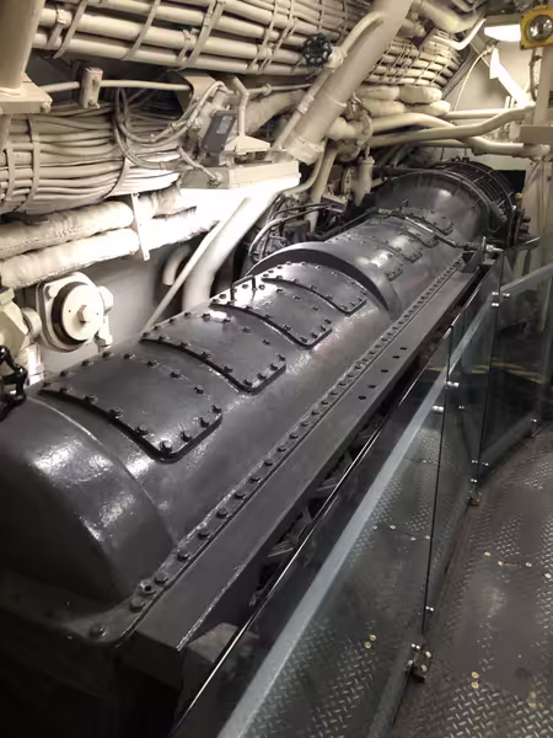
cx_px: 276
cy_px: 369
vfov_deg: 63.4
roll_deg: -0.6
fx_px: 596
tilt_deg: -21.3
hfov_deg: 49.7
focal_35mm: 28
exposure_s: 1/5
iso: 100
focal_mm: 3.99
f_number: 1.8
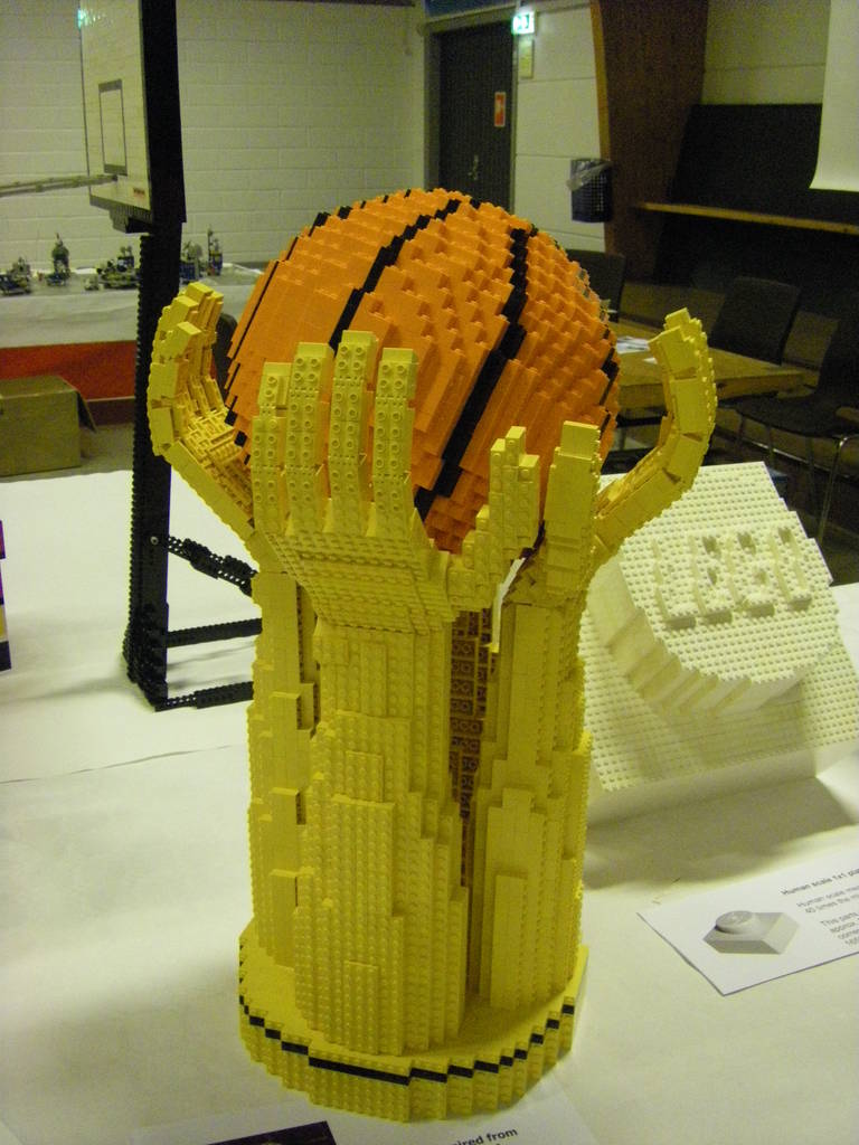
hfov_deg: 37.7
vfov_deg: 49.0
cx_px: 430
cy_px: 572
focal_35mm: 38
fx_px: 1257
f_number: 3.5
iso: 800
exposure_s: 1/40
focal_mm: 6.3
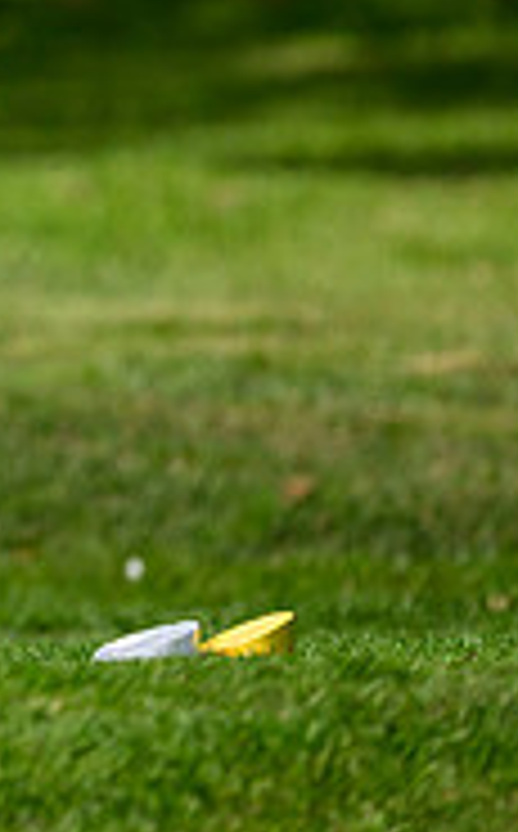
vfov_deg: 1.4
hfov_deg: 0.9
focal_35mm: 1520
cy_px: -168
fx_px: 34467
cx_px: -1013
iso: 500
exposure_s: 1/4000
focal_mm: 400
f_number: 3.5
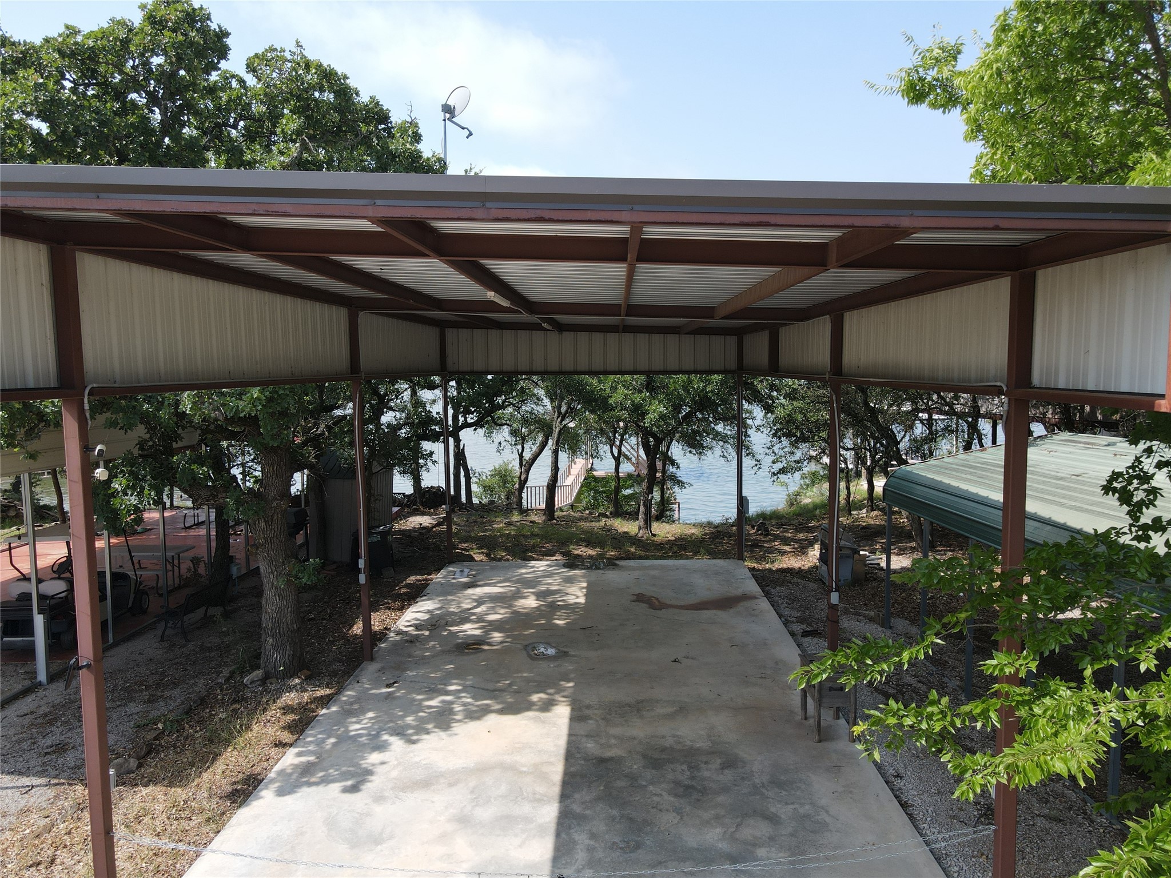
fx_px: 812
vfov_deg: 56.8
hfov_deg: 71.6
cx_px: 586
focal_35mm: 24
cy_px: 439
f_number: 2.8
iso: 100
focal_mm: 4.5
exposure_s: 1/400
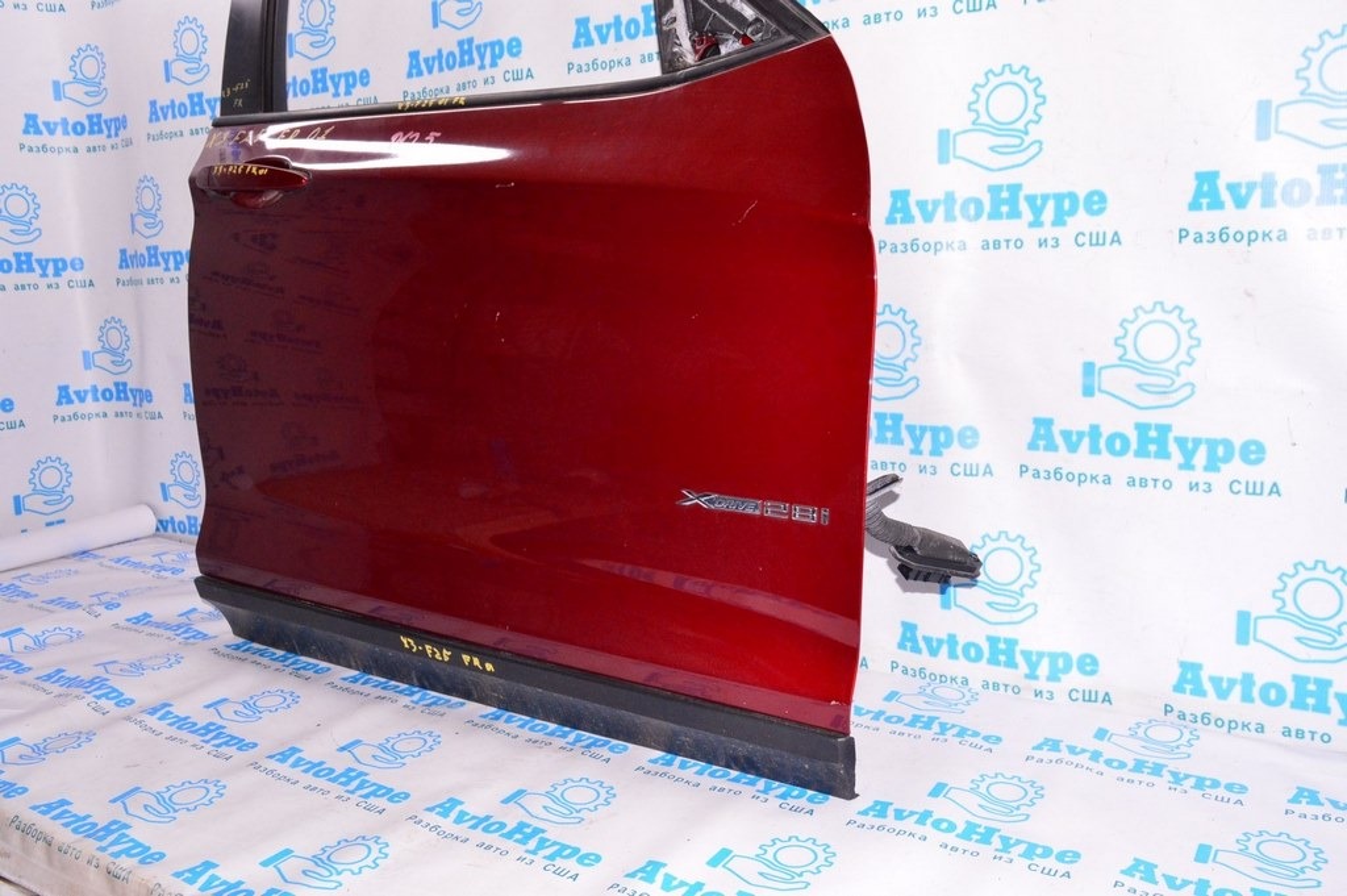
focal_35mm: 30
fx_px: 1122
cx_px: 674
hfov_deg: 62.0
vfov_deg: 43.5
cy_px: 448
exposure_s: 1/200
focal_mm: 20
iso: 1600
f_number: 8
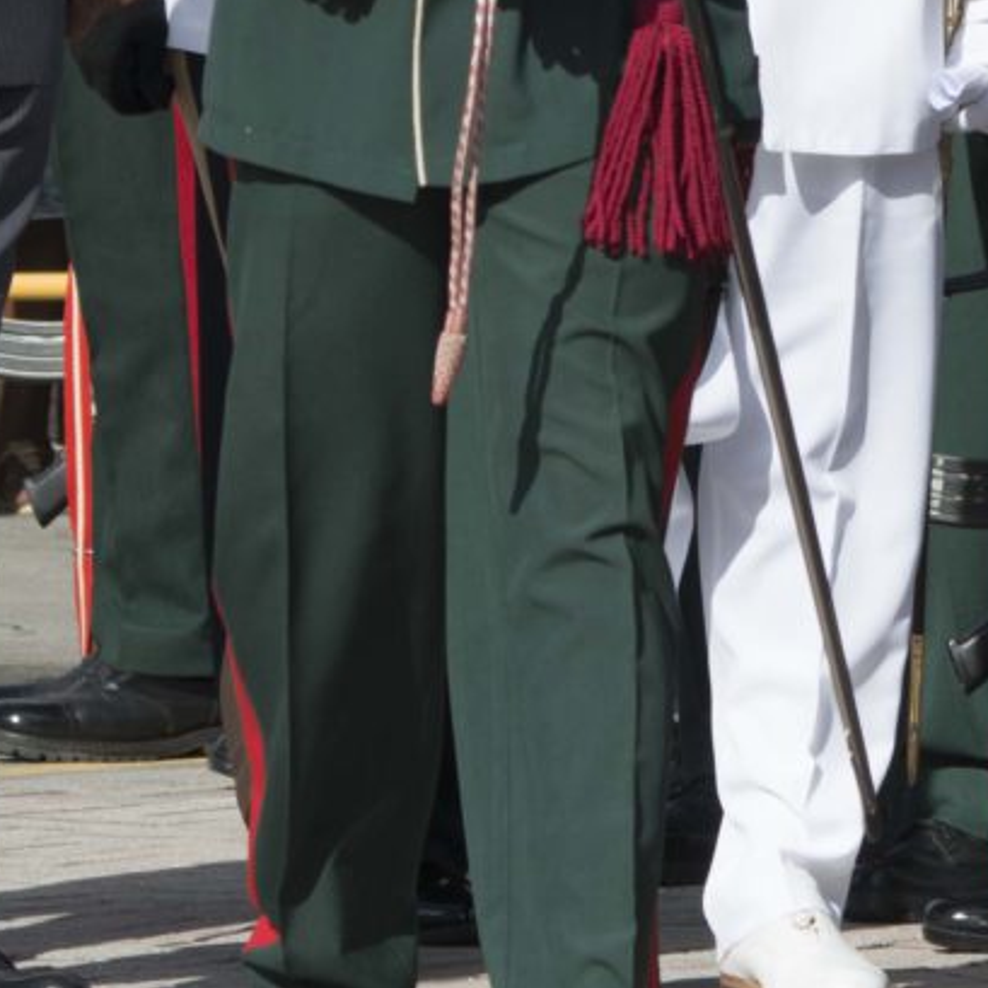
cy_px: -460
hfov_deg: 2.2
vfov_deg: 2.2
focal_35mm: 799
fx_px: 25801
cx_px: 1435
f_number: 10
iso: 100
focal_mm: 150
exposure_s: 1/400
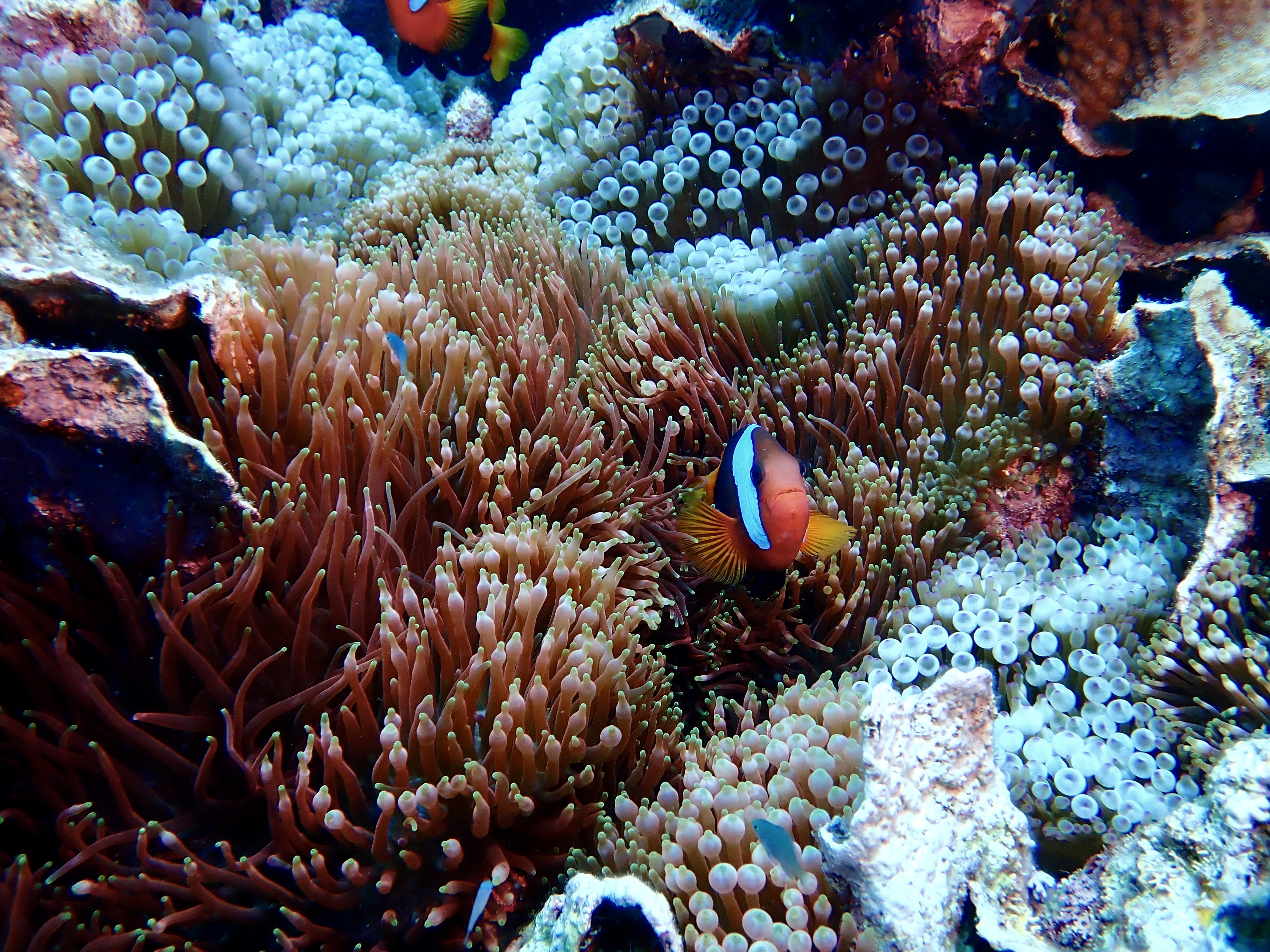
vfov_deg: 44.2
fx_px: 1174
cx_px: 635
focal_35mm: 32
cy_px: 476
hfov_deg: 56.8
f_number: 3.2
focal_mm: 5.79
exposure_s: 1/200
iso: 100
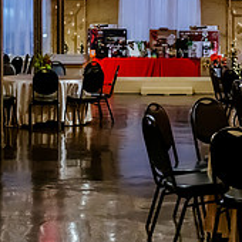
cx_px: 132
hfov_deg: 17.2
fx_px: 799
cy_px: 26
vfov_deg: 17.0
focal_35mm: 101
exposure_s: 1/200
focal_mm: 34
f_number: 2.8
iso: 3200
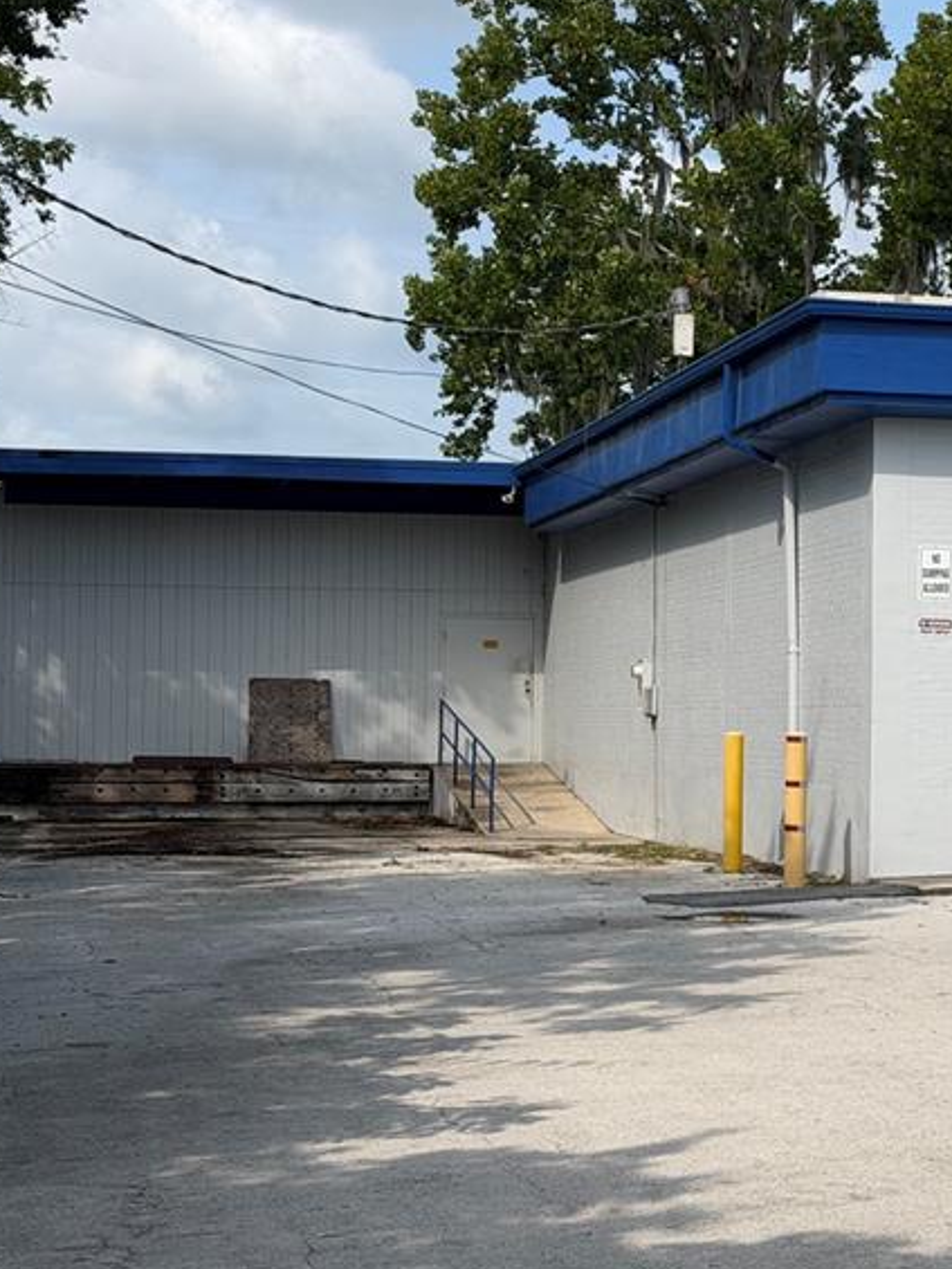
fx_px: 3189
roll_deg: +0.0
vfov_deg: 22.5
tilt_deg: +0.2
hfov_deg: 16.4
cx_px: 1080
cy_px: 636
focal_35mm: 87
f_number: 1.78
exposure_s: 1/6024
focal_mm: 6.76
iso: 64
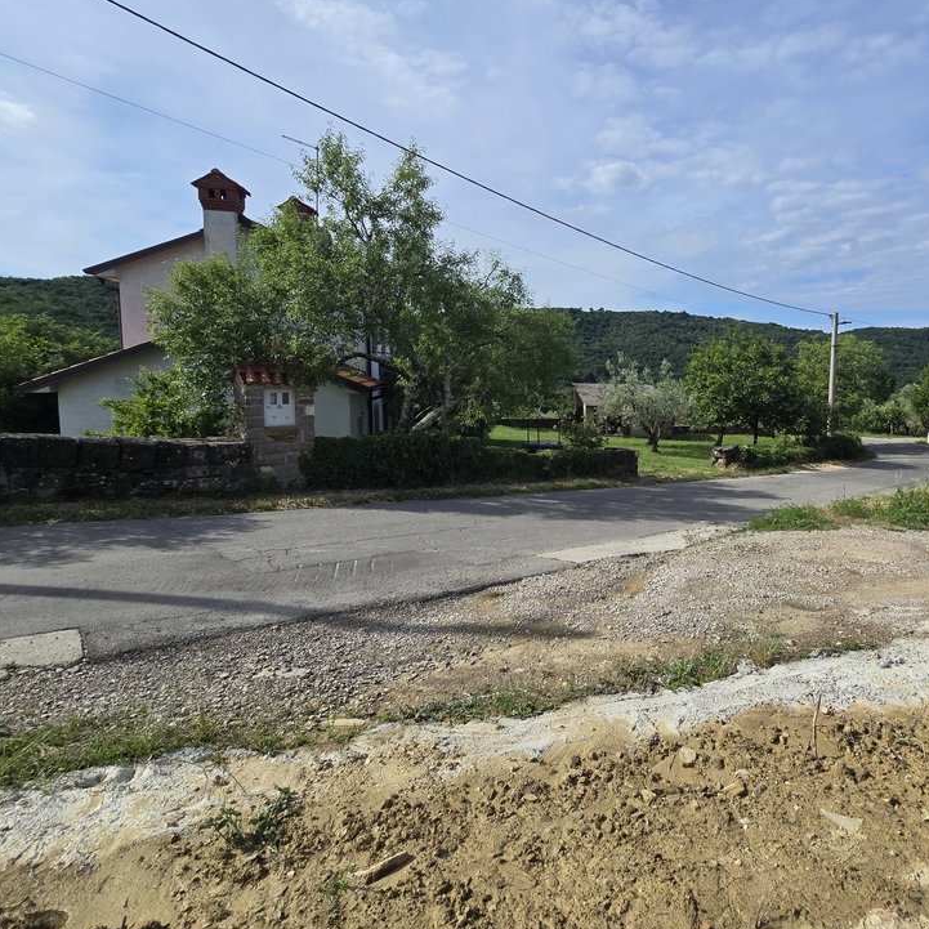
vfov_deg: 83.8
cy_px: 426
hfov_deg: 81.1
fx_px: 516
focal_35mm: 17
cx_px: 622
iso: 50
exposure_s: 1/3246
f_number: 2.2
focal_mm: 2.2
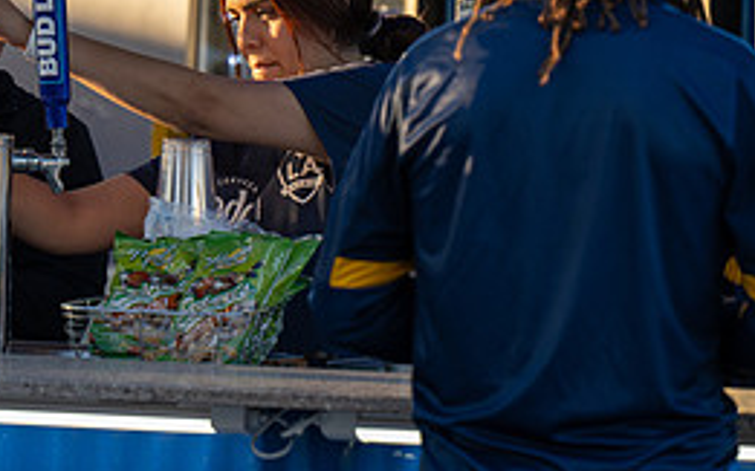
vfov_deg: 4.0
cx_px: 263
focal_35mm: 328
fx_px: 6748
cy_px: -1
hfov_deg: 6.4
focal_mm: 145
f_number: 4
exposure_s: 1/200
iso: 100
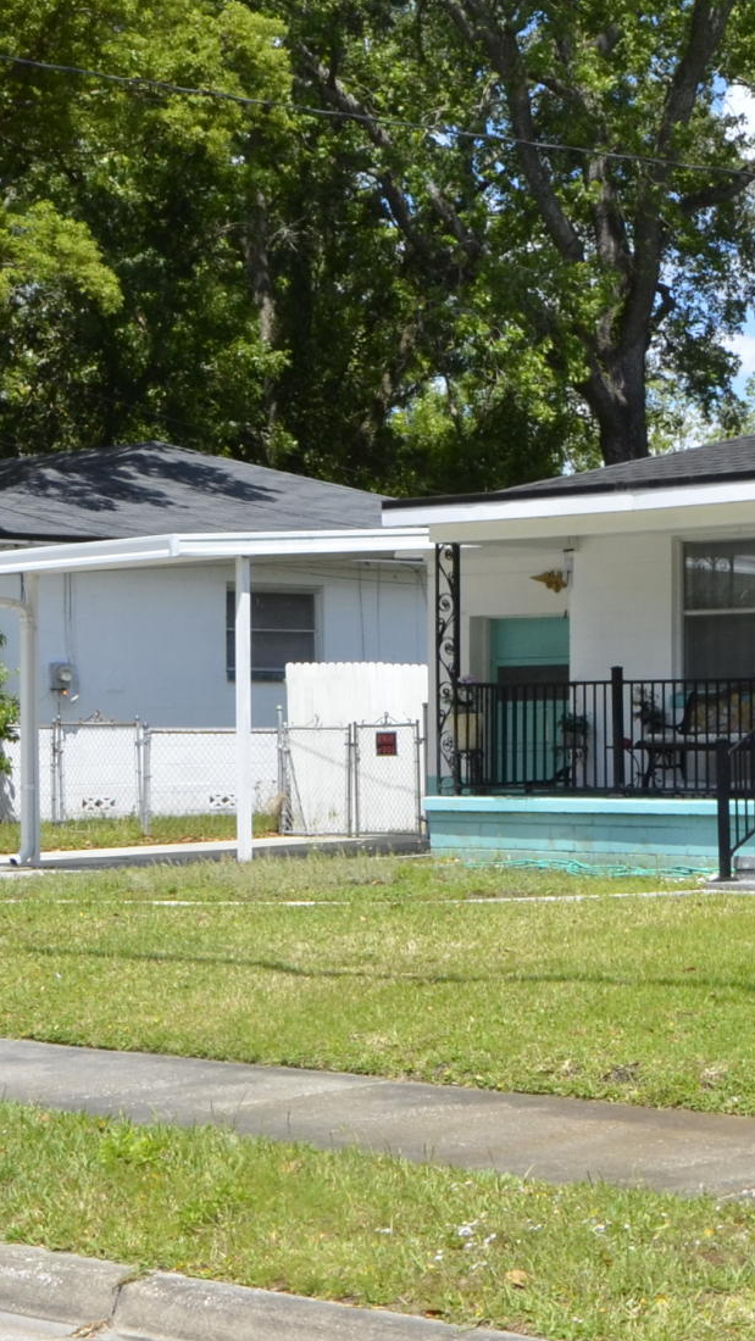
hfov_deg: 14.2
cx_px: 1265
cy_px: 682
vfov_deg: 27.5
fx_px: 2740
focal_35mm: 77
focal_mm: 18
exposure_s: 1/500
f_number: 11
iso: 400
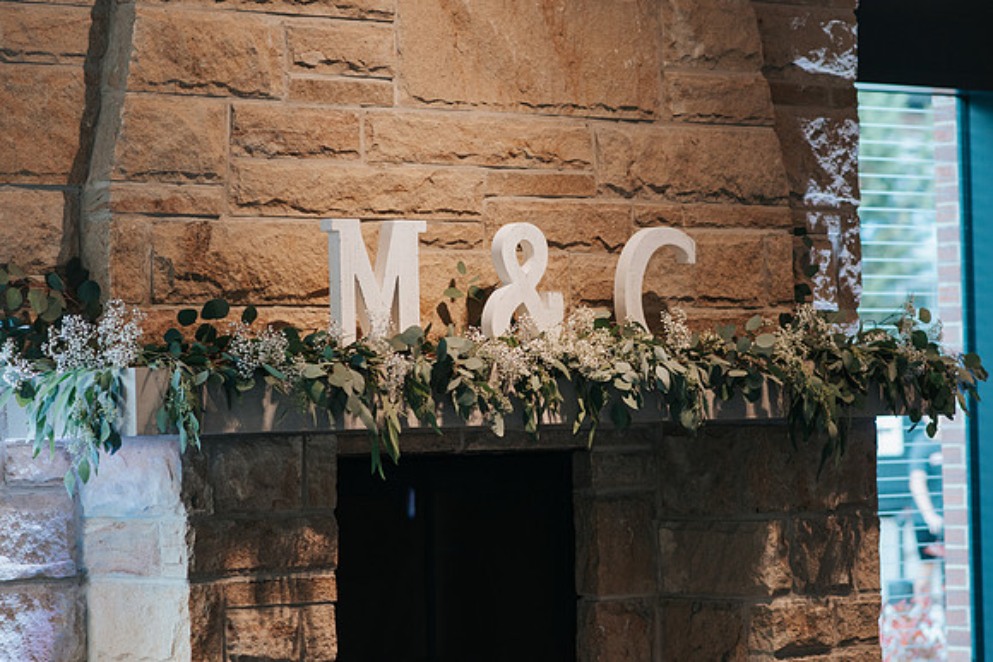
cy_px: 331
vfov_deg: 10.8
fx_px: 3518
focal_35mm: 128
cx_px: 496
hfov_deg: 16.1
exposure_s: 1/200
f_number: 3.2
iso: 400
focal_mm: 85
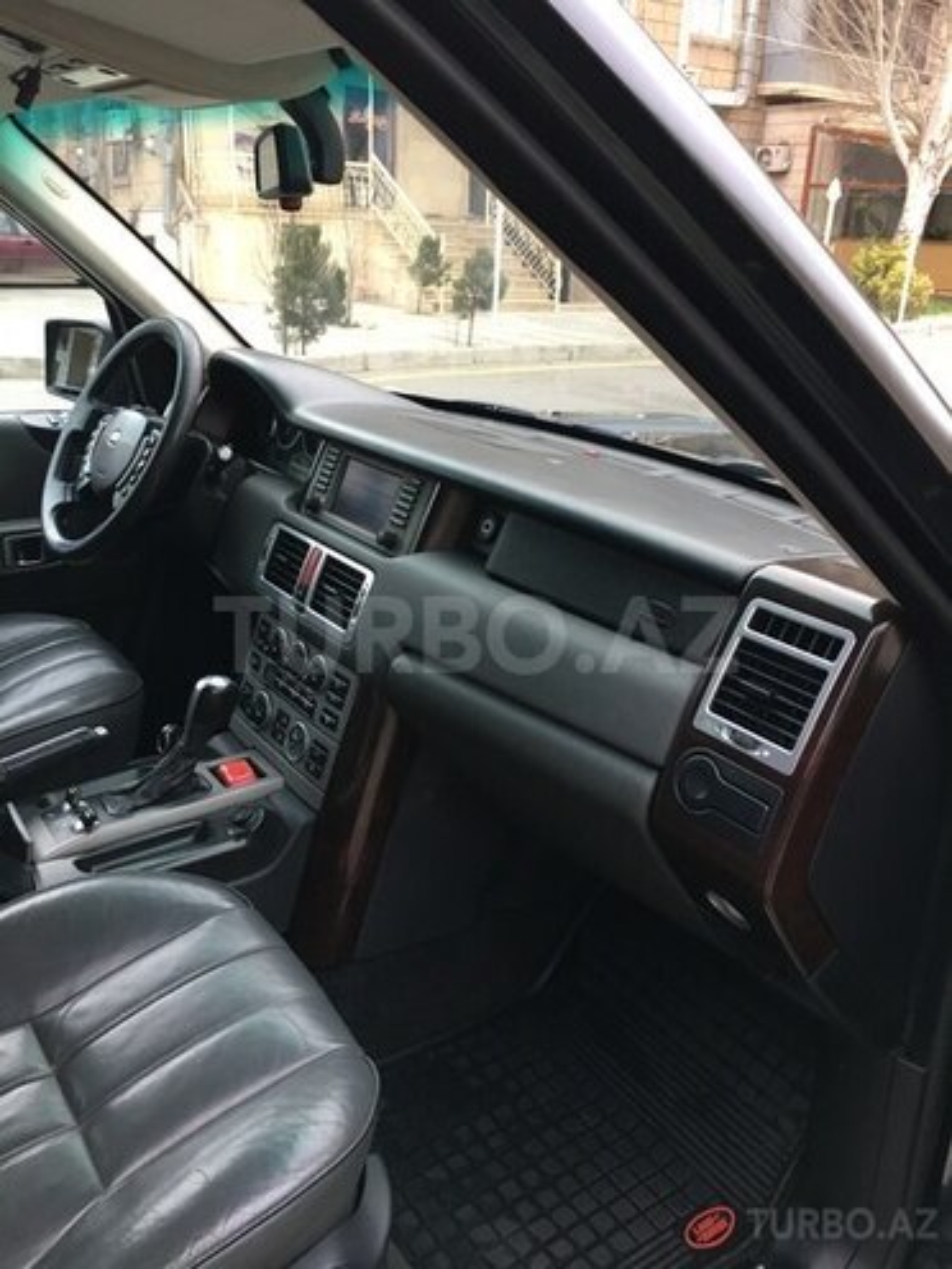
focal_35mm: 29
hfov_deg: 48.2
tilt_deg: -20.4
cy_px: 634
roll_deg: -2.3
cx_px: 476
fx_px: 1063
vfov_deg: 61.7
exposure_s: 1/33
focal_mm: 4.15
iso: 100
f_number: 2.2
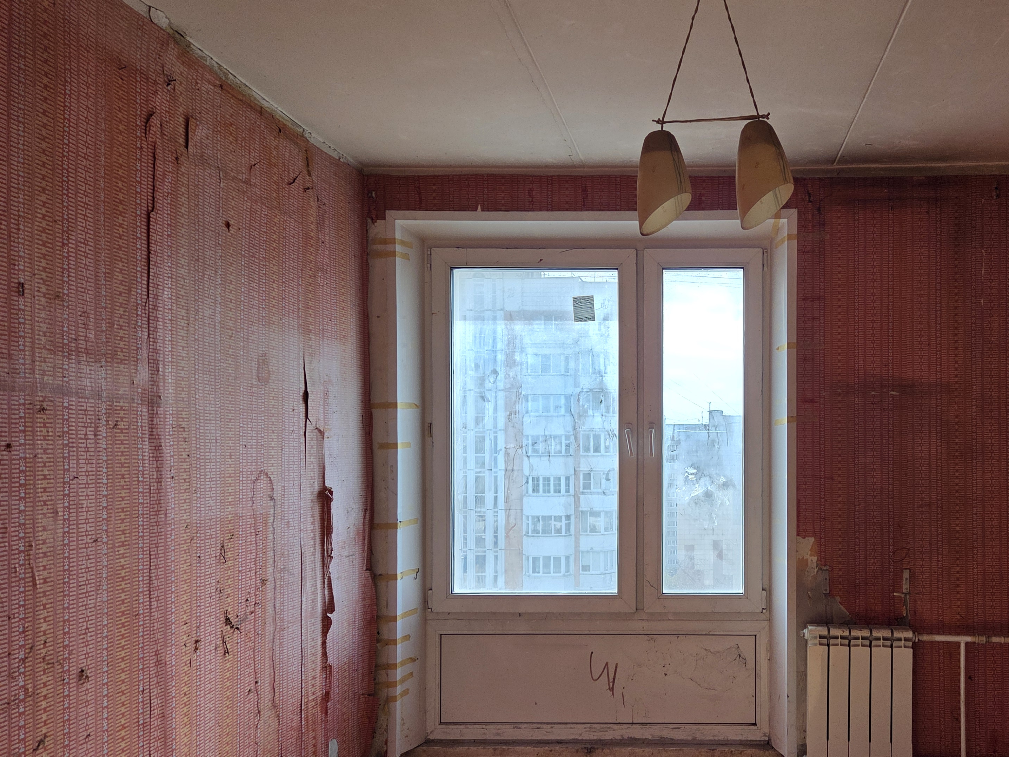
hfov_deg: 55.3
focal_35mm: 32
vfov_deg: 44.0
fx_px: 933
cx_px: 697
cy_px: 442
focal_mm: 5.4
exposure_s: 1/180
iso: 32
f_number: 1.8
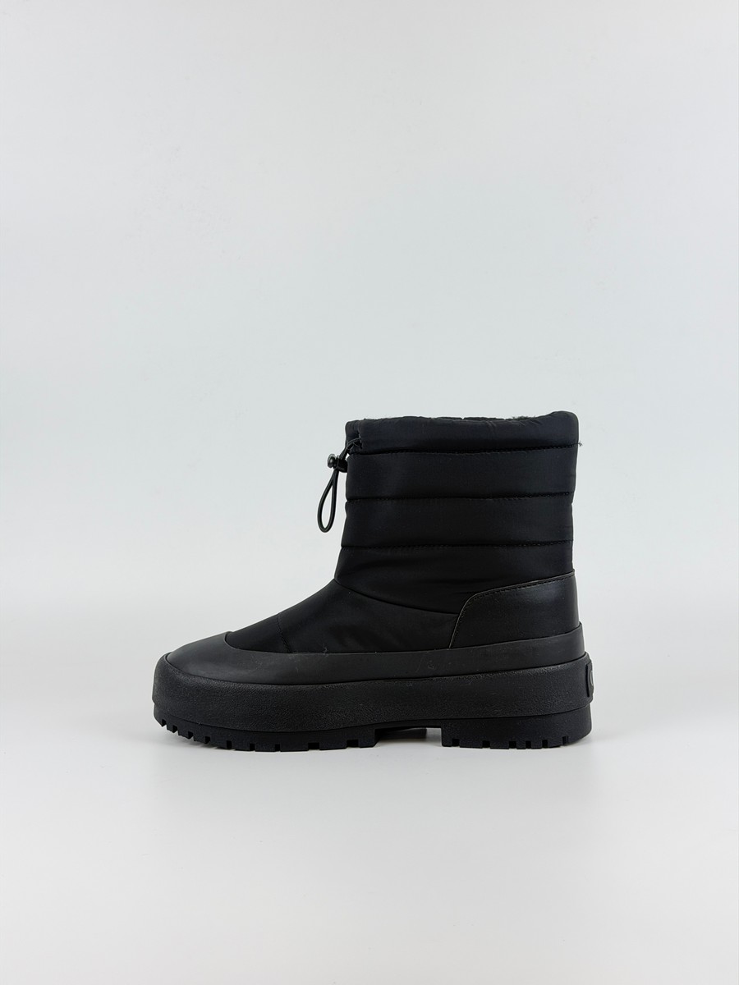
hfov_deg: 30.3
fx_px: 1366
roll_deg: +0.5
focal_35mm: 48
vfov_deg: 39.7
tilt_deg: -3.9
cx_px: 370
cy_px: 492
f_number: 1.78
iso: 50
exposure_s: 1/129
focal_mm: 6.76
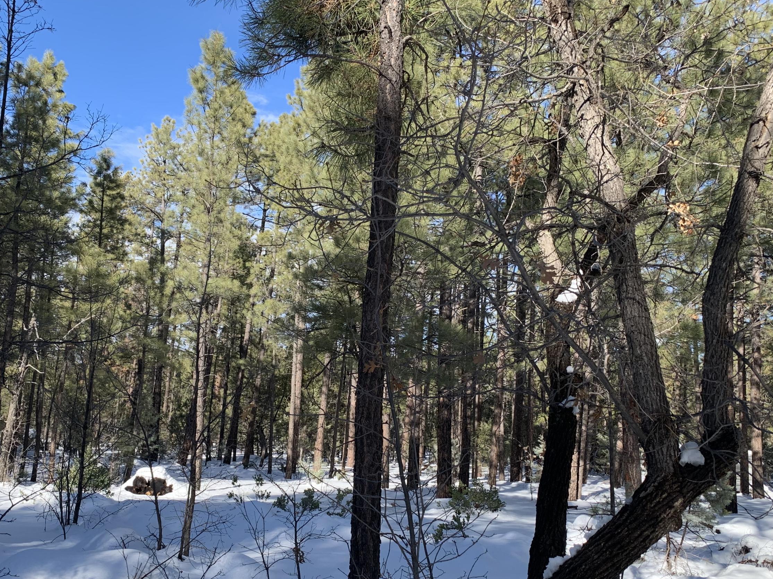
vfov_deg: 40.4
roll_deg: -1.9
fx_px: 781
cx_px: 315
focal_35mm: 35
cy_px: 358
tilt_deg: +4.5
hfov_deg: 52.3
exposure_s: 1/737
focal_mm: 4.25
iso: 25
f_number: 1.8
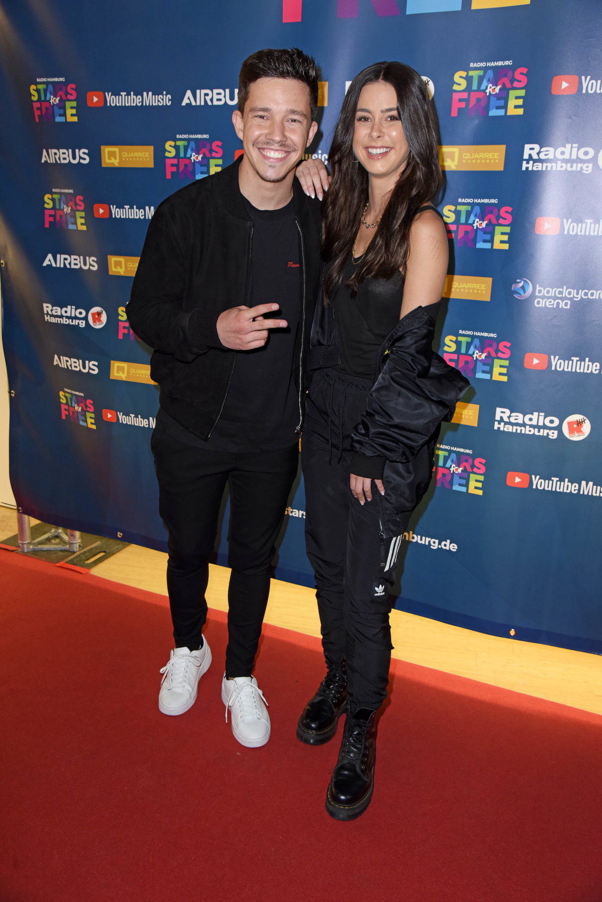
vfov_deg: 58.7
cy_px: 451
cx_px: 301
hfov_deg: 41.1
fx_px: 802
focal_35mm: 32
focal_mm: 32
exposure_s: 1/200
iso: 1250
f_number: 5.6
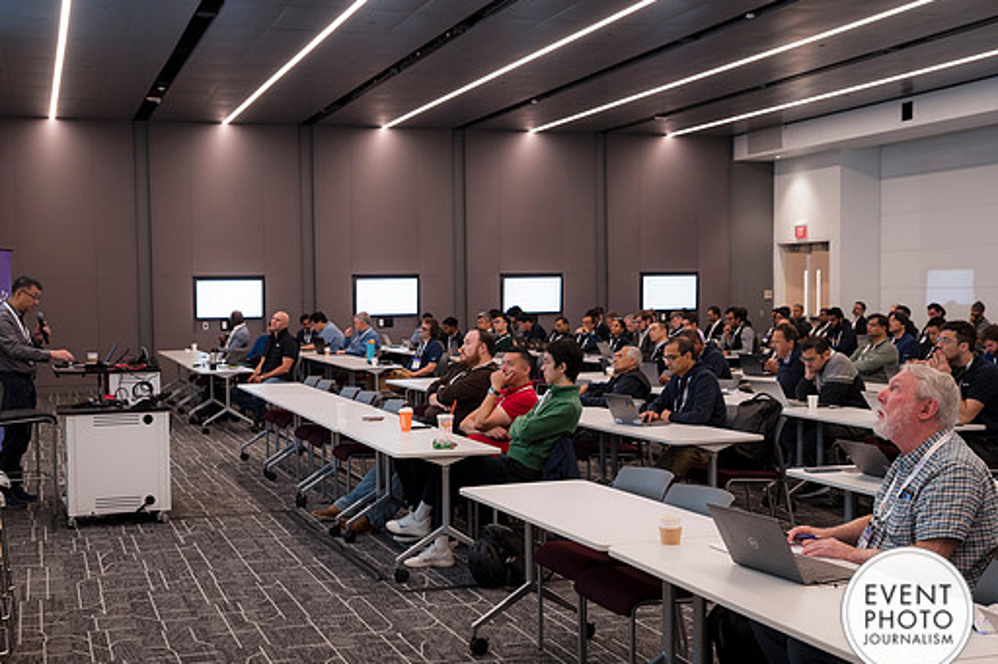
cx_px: 474
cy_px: 365
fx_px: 1413
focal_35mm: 51
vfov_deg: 26.5
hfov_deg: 38.9
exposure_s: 1/60
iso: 800
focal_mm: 45
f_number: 5
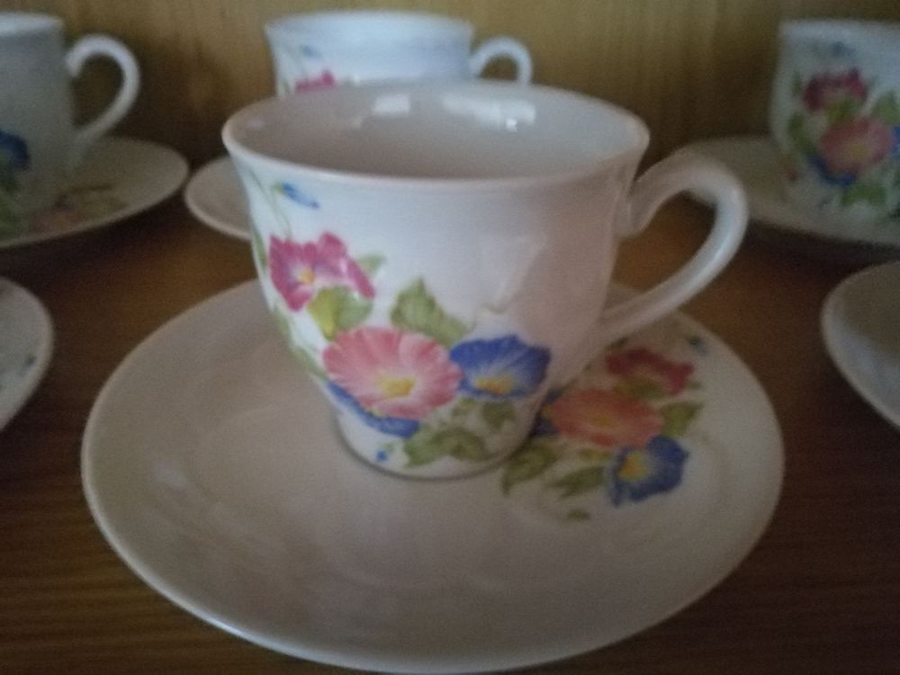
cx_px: 450
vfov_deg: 51.4
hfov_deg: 65.3
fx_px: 702
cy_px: 338
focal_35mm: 27
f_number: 2.2
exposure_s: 1/16.7
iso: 3200
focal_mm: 4.5
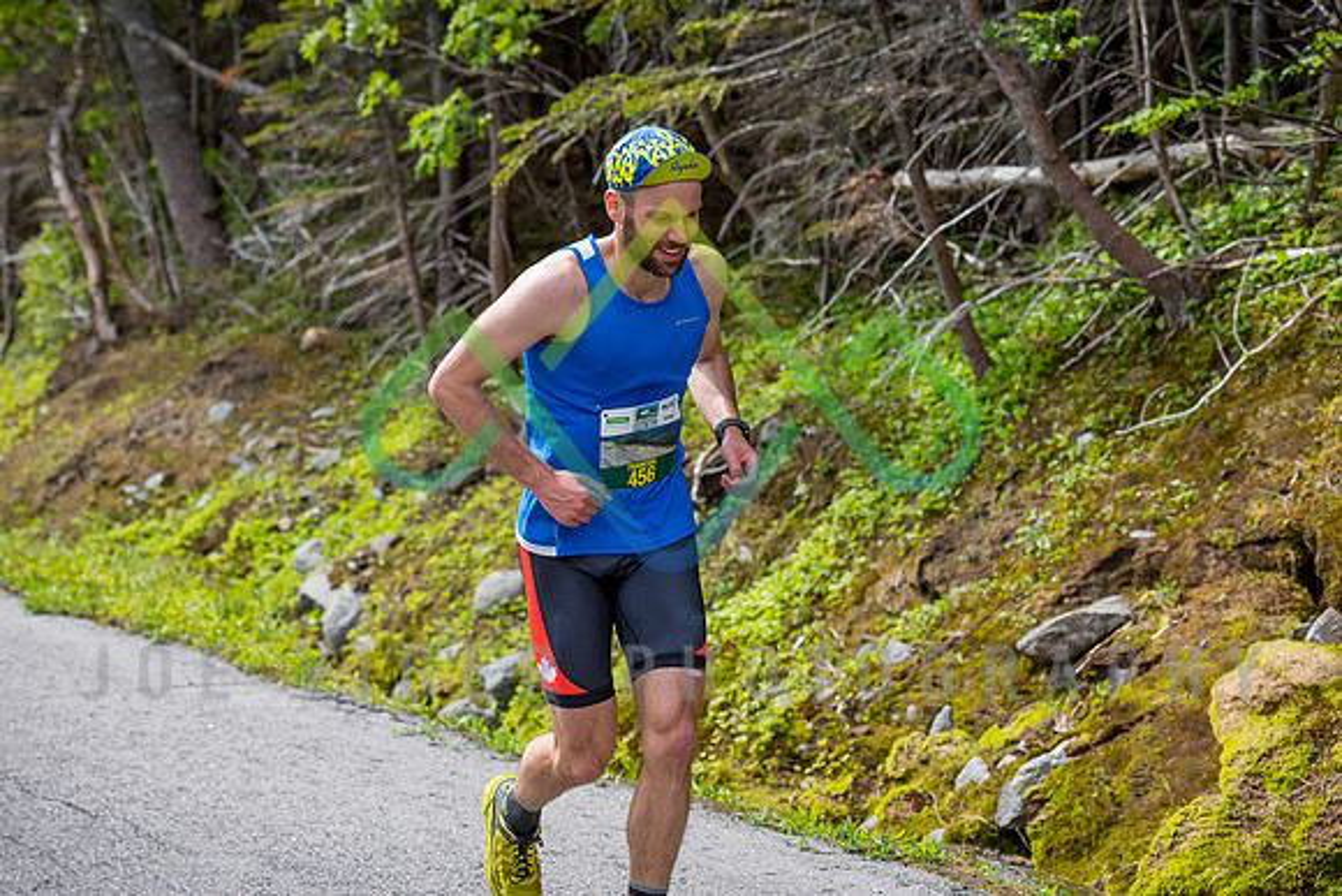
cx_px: 500
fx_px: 3275
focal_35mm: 88
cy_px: 334
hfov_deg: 23.1
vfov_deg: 15.6
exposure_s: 1/2000
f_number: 4
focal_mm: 70
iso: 400
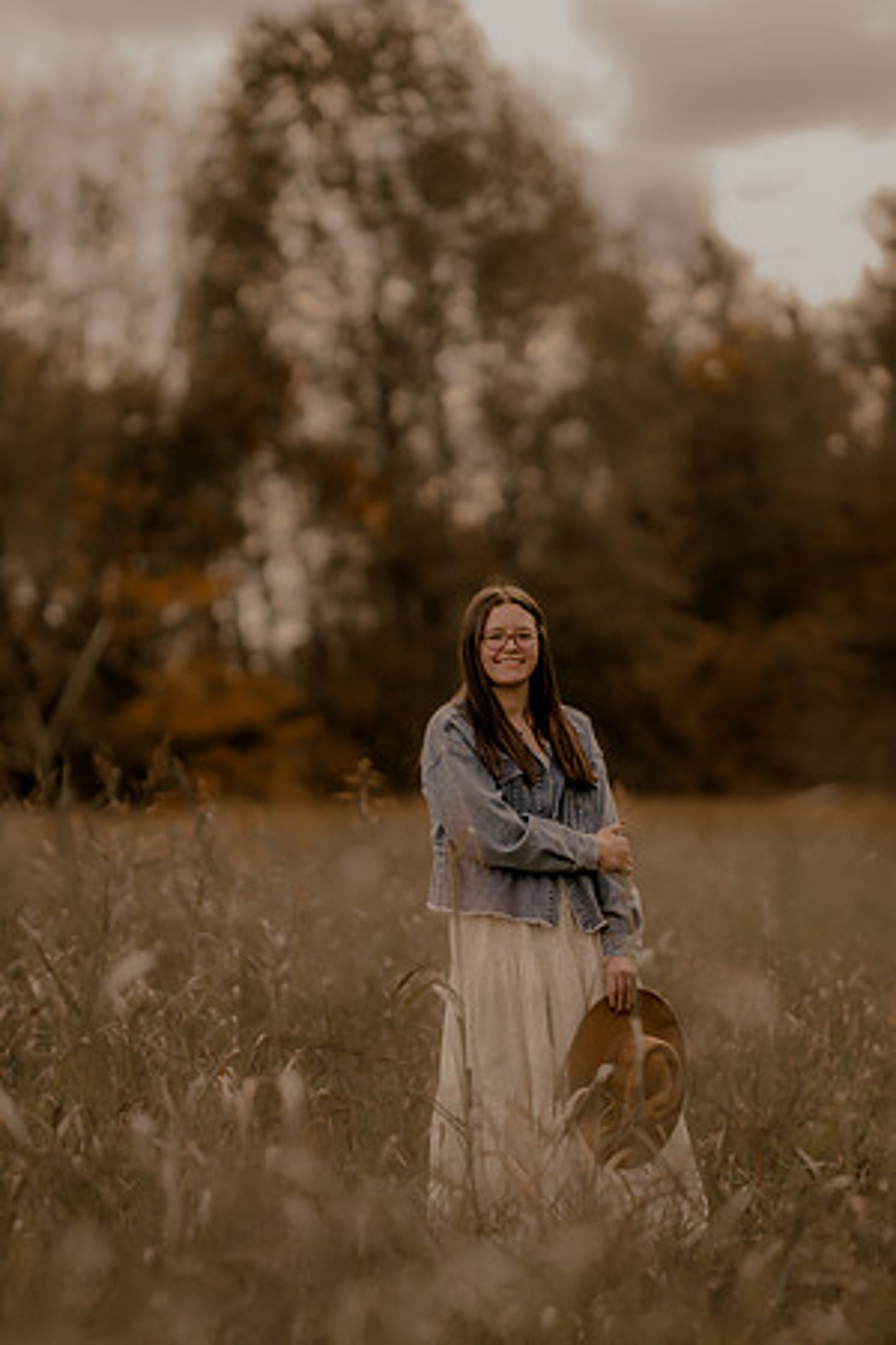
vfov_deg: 16.1
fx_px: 4741
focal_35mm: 127
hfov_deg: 10.8
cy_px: 672
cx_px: 448
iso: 200
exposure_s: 1/3200
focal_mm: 85
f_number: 1.4
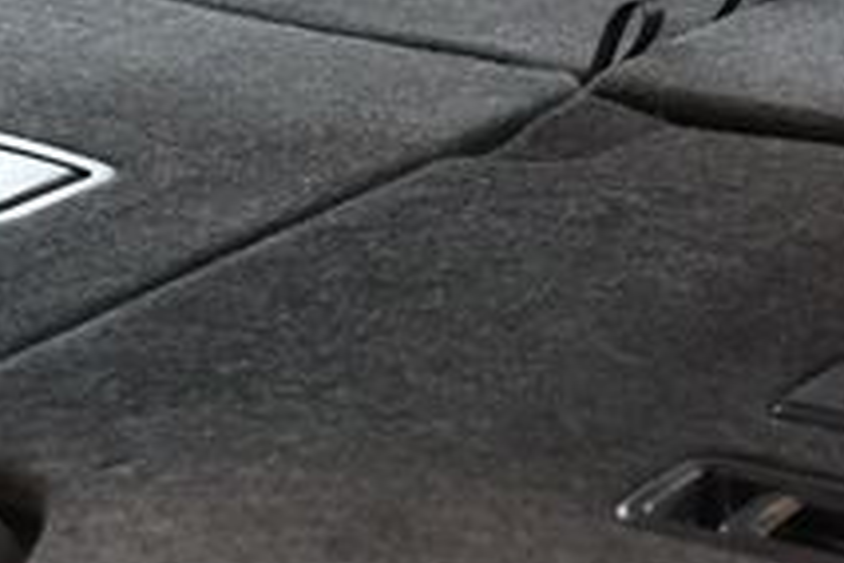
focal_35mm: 120
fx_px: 2813
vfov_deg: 11.3
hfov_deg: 16.8
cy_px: 12
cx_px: 749
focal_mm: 27
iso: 6400
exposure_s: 1/60
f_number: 4
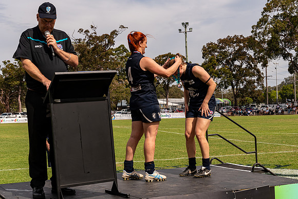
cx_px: 139
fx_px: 506
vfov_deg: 22.2
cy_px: 95
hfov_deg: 32.8
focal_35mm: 61
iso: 200
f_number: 8
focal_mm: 38
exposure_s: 1/800
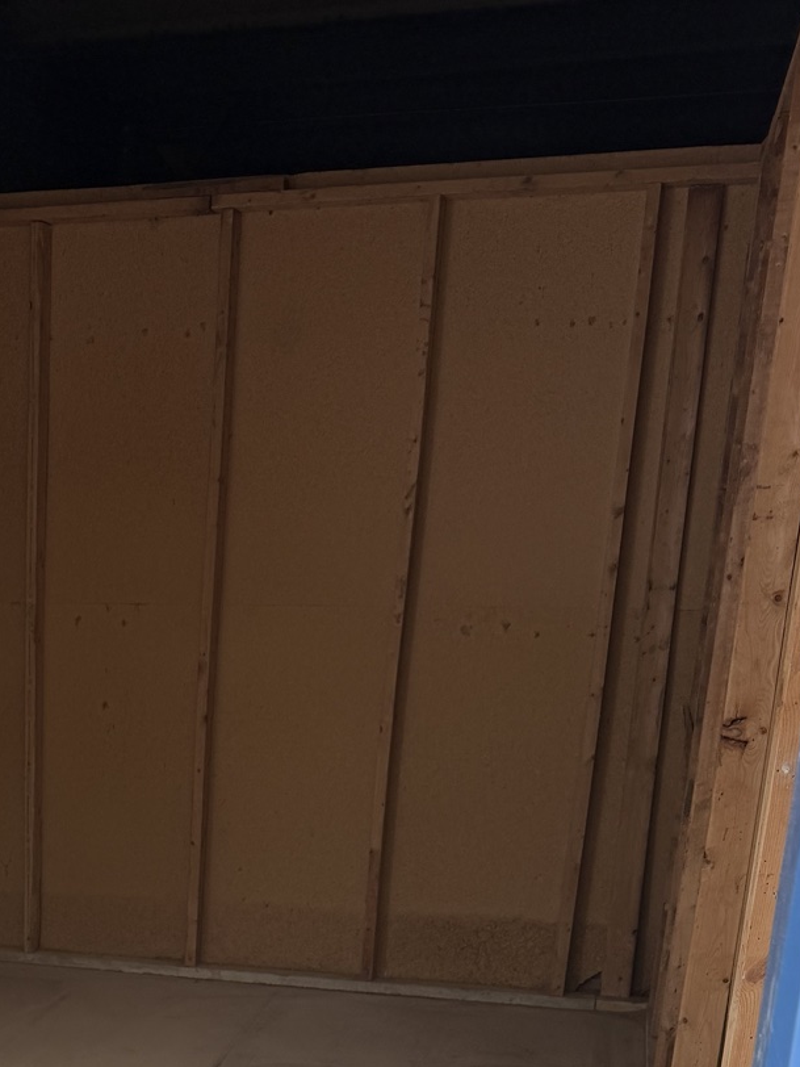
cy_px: 1114
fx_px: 1602
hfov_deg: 26.7
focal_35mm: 52
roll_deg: -1.2
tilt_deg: -17.4
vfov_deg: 33.1
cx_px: 24
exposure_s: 1/165
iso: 64
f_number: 1.78
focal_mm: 6.76
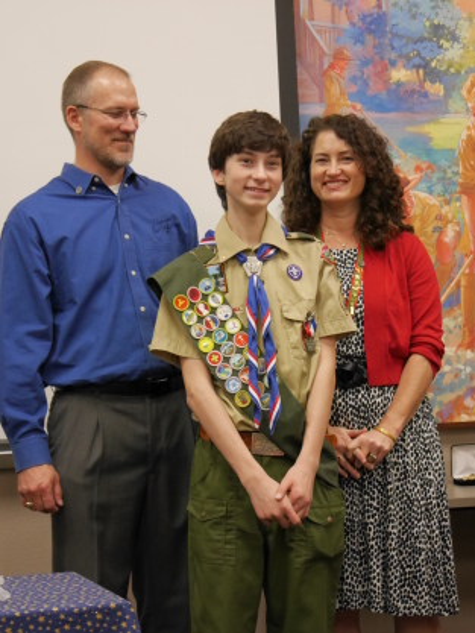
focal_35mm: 92
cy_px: 316
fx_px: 1682
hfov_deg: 16.1
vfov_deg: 21.3
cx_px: 238
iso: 2500
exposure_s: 1/100
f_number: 4.9
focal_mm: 46
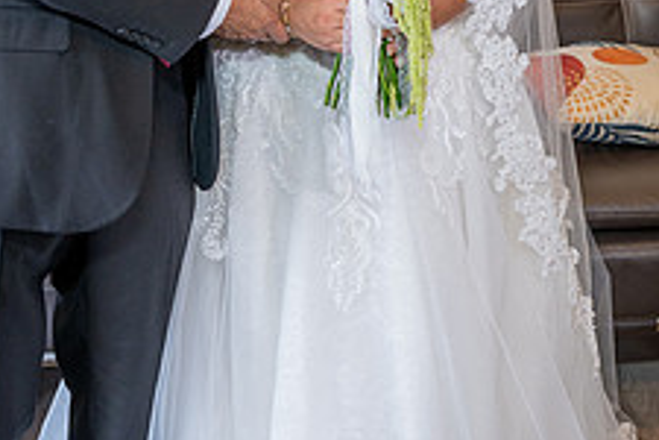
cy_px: -109
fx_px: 1611
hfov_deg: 23.1
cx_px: 237
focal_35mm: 88
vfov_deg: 14.9
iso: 1250
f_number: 4
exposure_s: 1/200
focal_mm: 44
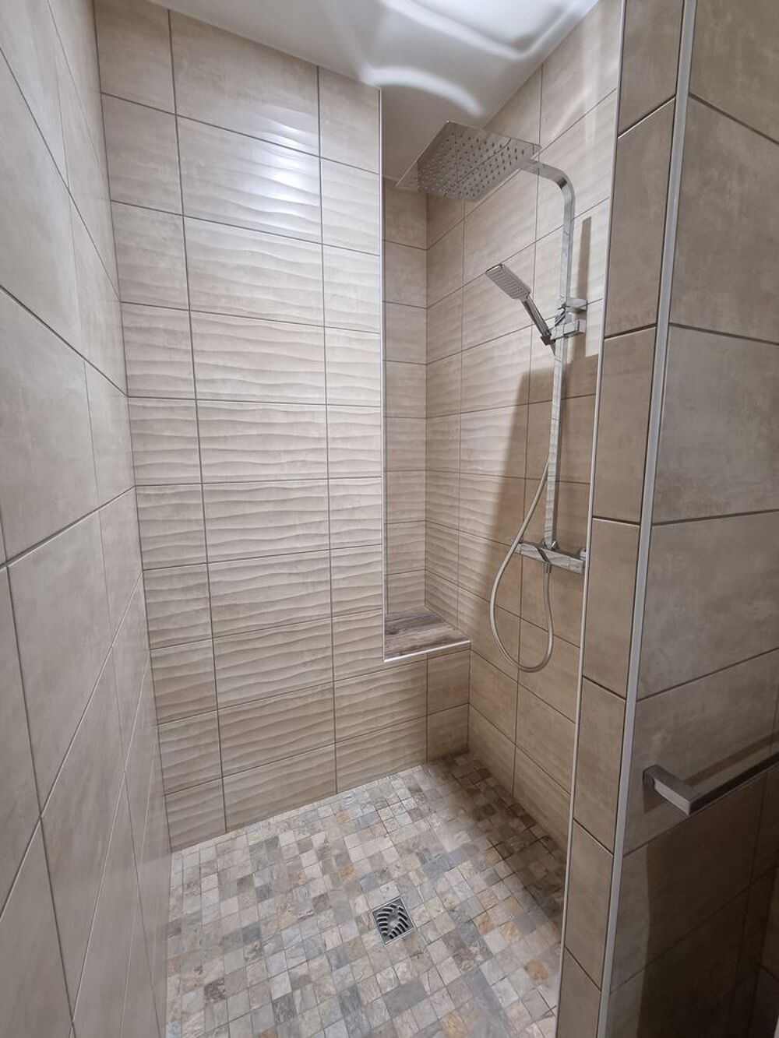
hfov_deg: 89.9
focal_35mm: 13
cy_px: 519
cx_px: 390
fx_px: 390
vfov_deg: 106.2
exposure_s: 1/50
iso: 250
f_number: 2.2
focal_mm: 2.2
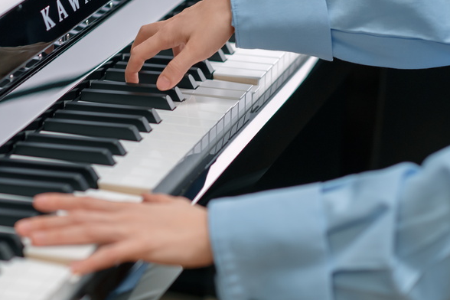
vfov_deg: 8.8
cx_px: 132
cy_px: 63
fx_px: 1950
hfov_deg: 13.1
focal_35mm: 156
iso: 400
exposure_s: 1/200
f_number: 2.8
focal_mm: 85
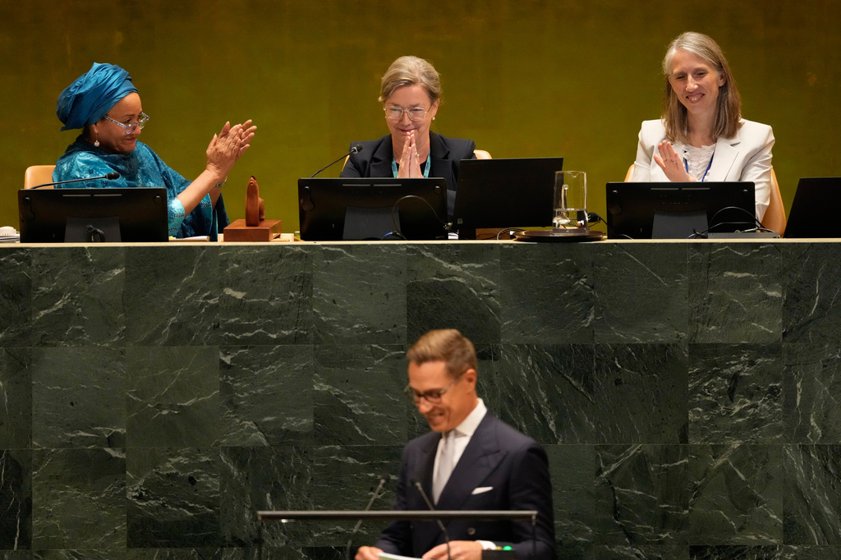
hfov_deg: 3.4
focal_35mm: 600
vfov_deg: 2.3
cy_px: 280
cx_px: 420
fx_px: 14011
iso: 8000
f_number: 4
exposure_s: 1/500
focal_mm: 600
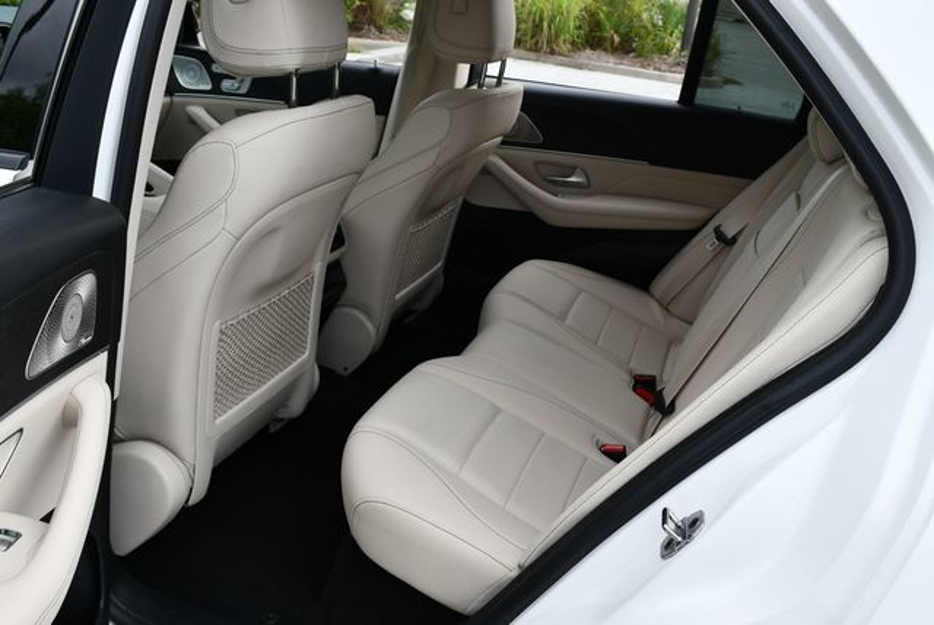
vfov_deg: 36.9
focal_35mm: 36
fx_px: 935
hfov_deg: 53.1
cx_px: 467
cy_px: 312
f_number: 6.3
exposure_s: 1/250
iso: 200
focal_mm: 18
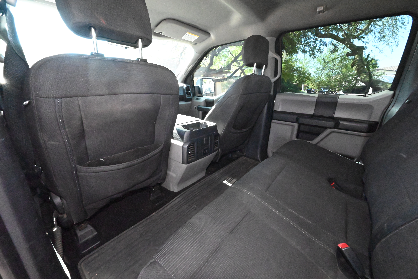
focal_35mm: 14
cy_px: 140
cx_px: 209
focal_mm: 14
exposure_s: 1/200
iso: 25600
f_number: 16
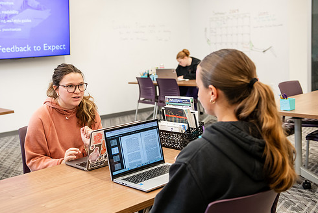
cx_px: 136
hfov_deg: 43.5
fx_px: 398
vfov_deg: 29.9
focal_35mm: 45
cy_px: 111
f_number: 3.2
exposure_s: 1/200
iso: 1000
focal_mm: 38
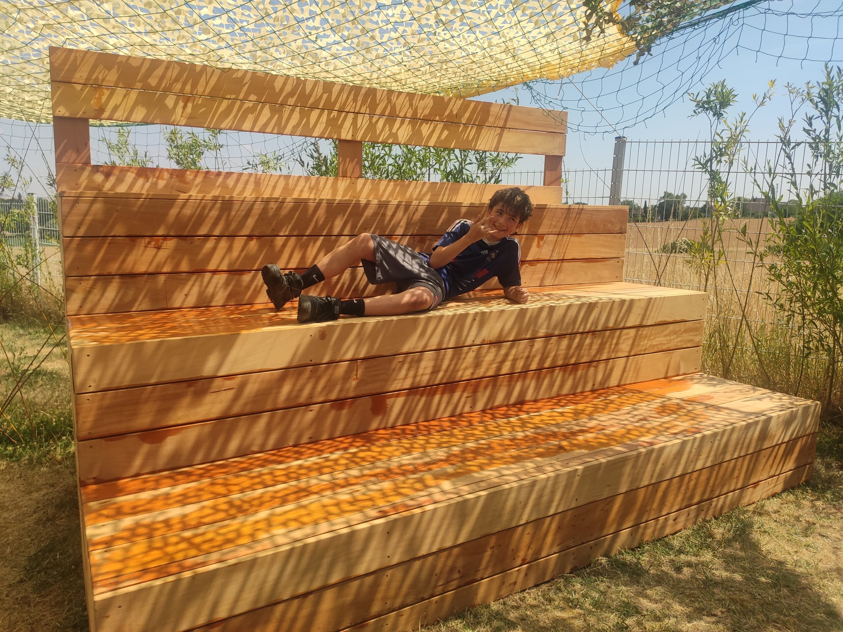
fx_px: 633
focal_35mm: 26
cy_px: 316
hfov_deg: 67.3
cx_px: 422
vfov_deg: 53.1
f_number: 1.75
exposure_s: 1/1902
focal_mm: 4.77
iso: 112
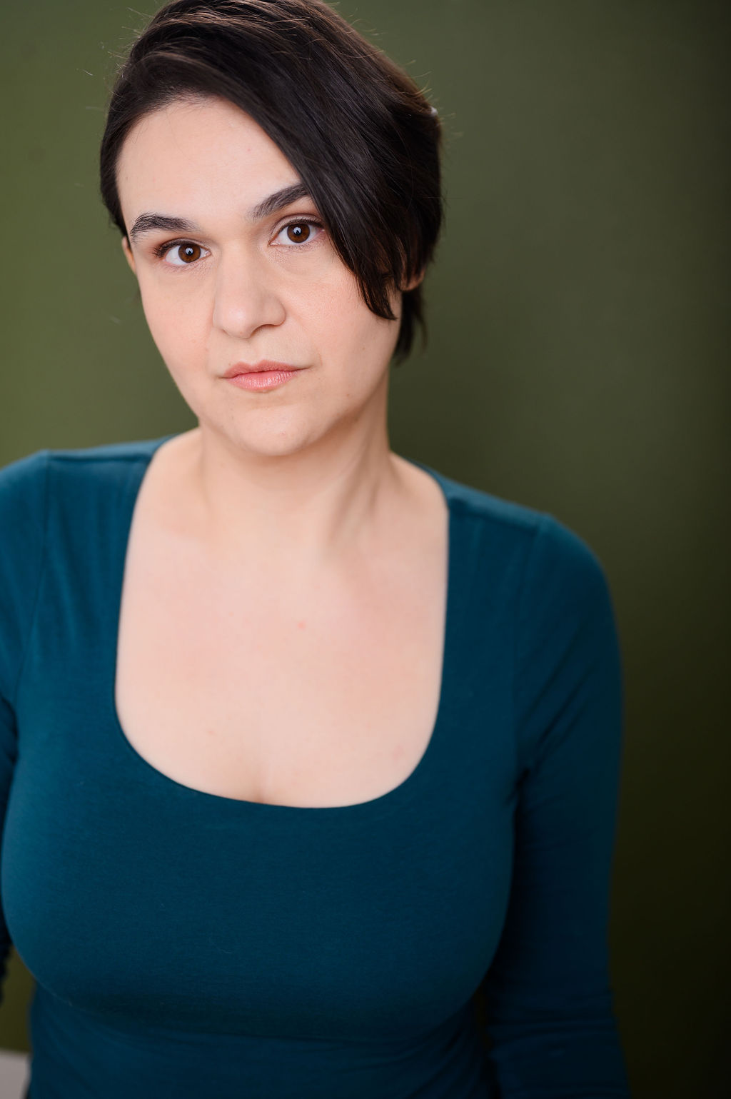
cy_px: 550
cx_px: 366
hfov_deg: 27.0
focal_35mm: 50
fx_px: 1525
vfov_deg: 39.6
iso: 100
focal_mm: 50
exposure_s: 1/200
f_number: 2.2
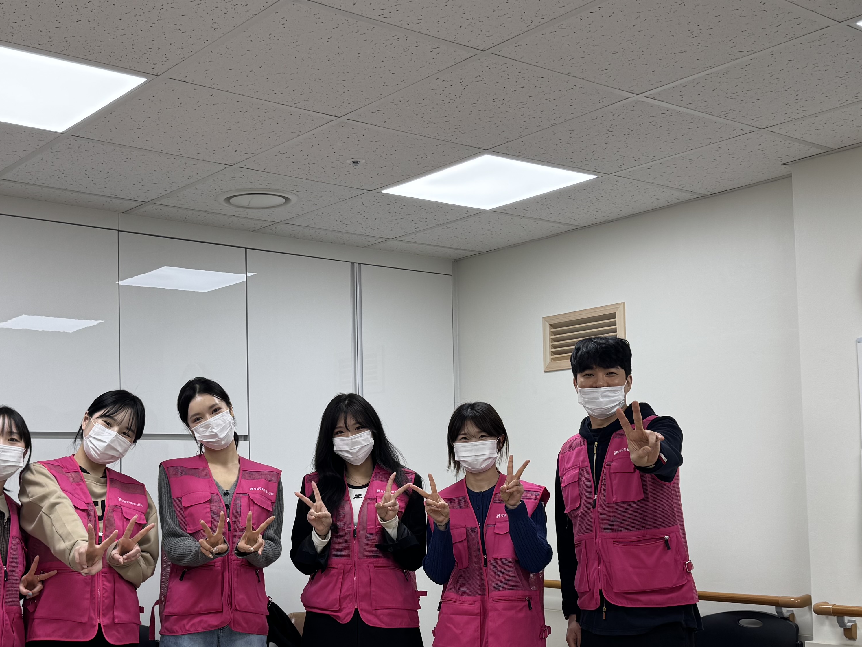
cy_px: 411
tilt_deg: +3.6
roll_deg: +1.0
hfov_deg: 40.9
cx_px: 320
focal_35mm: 46
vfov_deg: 31.4
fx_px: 1145
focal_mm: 6.76
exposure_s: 1/152
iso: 64
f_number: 1.78
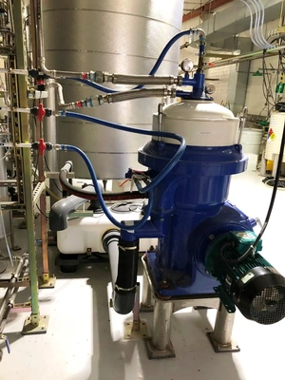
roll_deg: -1.1
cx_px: 142
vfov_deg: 63.4
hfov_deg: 49.7
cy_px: 190
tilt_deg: -16.6
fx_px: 307
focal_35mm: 28
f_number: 1.8
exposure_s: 1/13
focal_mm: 4
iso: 100
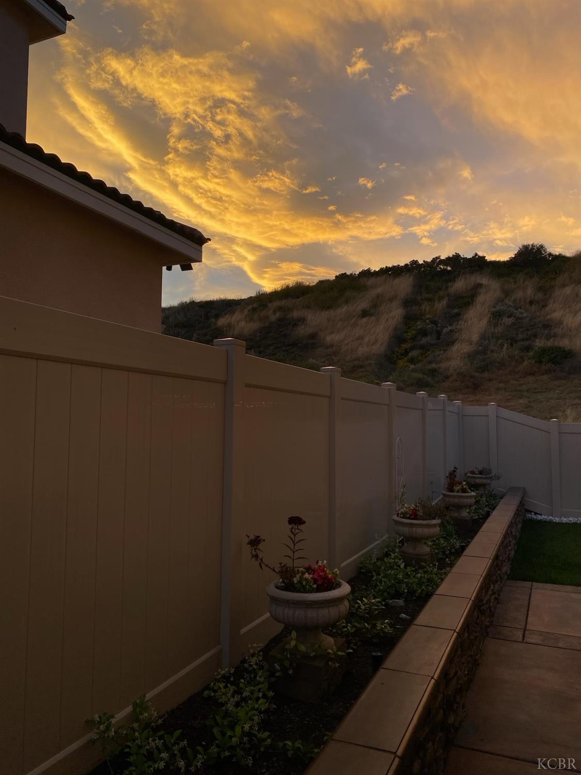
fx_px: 582
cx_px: 290
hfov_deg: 53.1
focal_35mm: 26
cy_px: 388
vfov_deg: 67.3
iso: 32
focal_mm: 4.25
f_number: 1.8
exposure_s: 1/345
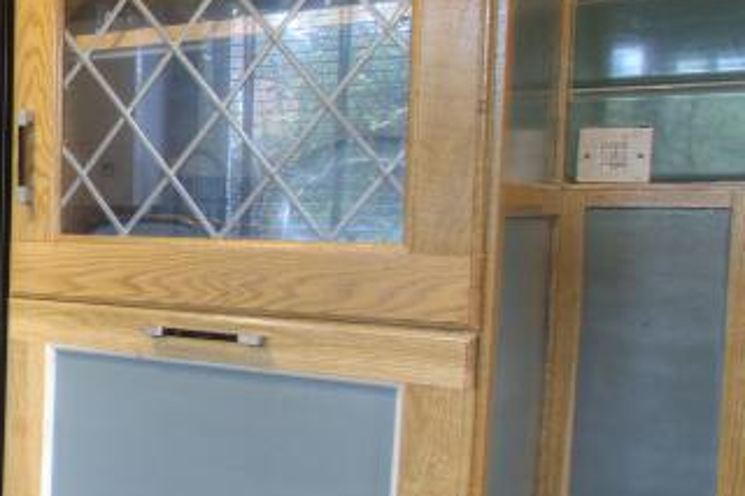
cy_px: 227
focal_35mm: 48
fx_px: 993
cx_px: -445
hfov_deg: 26.0
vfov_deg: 28.0
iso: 400
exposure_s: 1/1.25
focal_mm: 10
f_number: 8
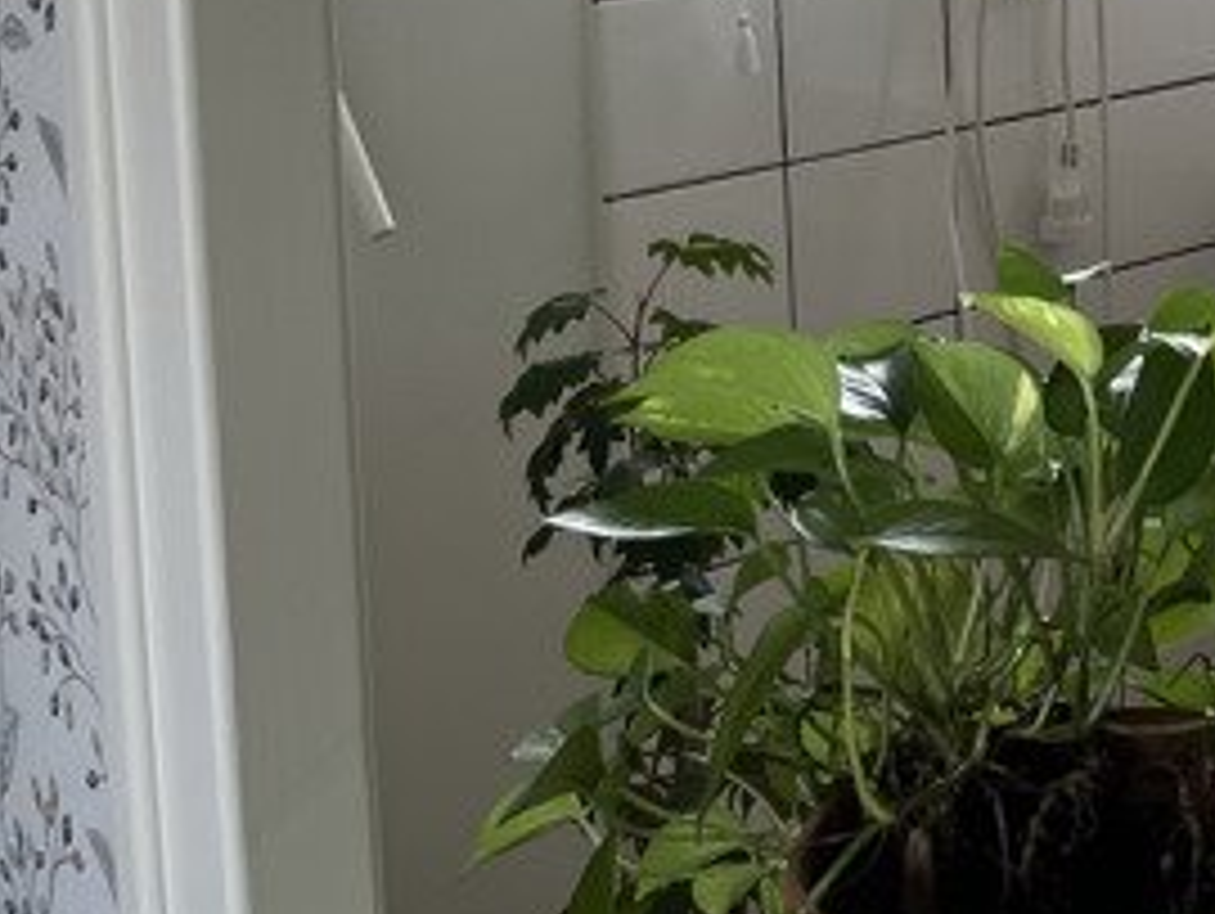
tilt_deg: -6.0
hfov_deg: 22.3
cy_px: -230
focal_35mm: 77
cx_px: 1647
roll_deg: +1.4
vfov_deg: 18.1
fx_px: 2705
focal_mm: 5.1
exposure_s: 1/122
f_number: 1.6
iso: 64
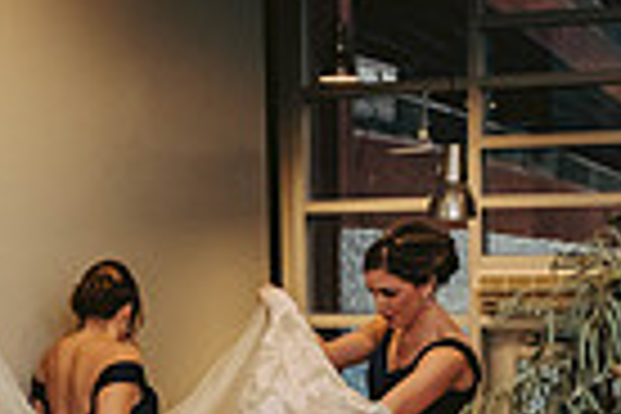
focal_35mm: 101
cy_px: 439
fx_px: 1742
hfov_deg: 19.8
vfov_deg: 13.3
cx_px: 63
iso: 2000
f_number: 3.2
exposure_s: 1/250
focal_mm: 24
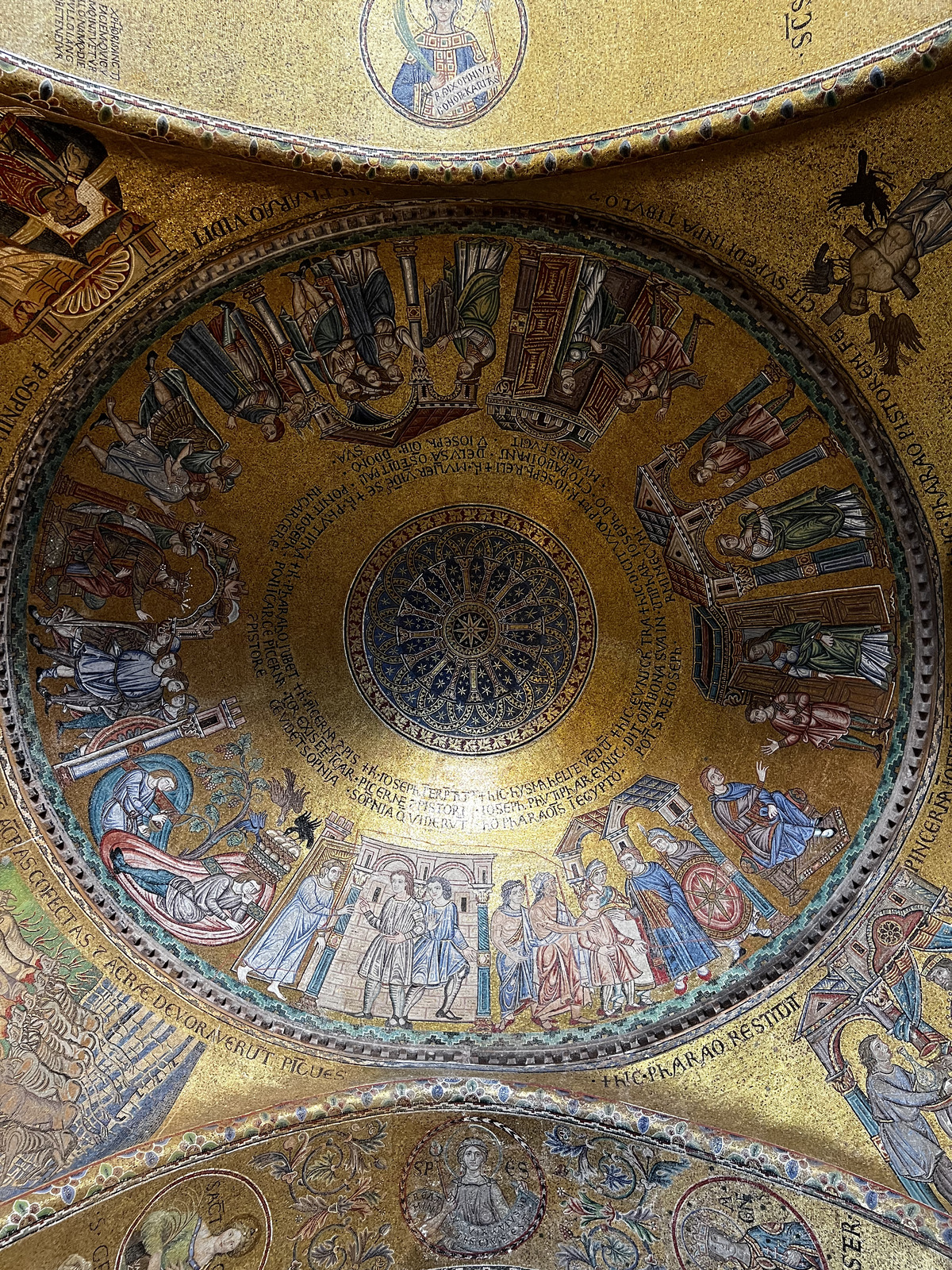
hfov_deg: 53.1
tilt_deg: +86.7
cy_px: 635
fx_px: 953
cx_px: 476
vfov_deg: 67.3
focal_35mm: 26
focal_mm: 5.7
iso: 200
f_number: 1.5
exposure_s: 1/50
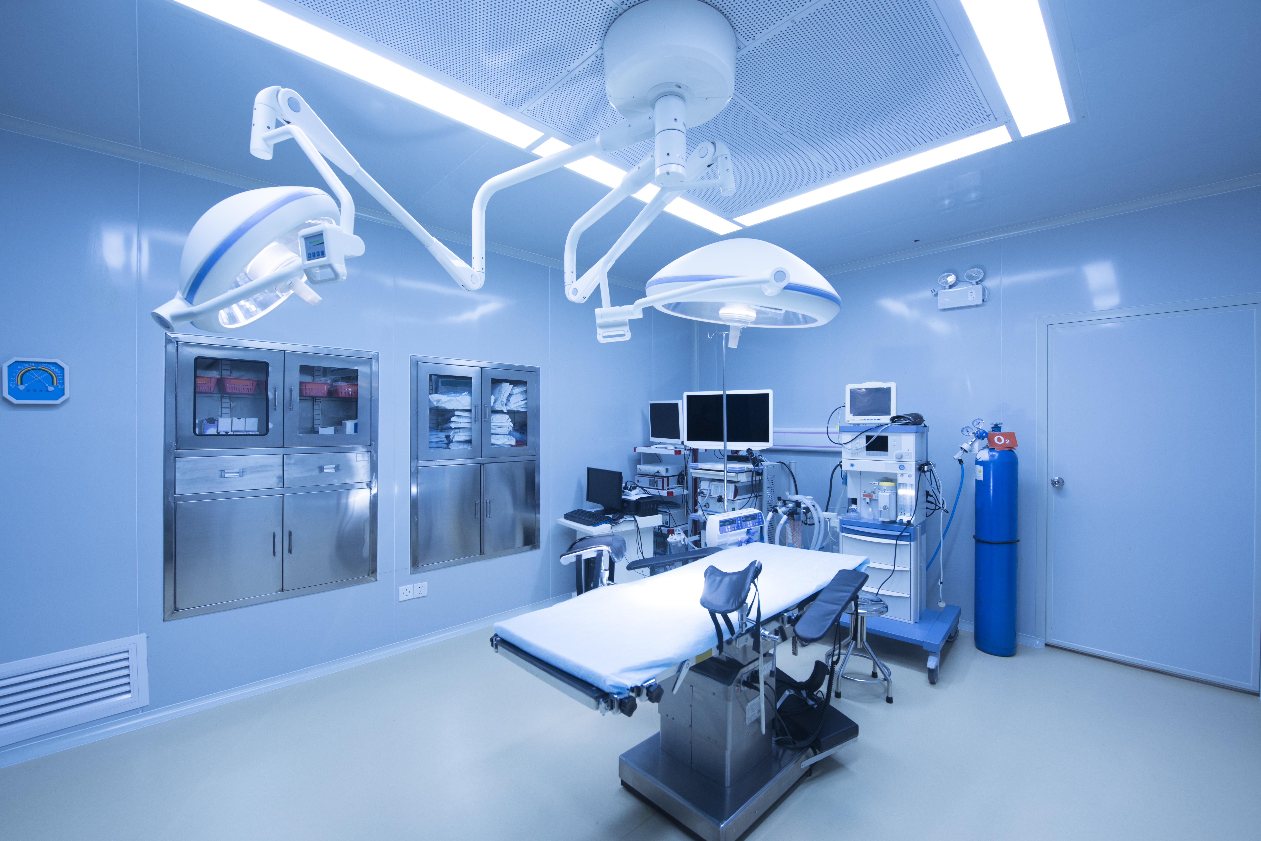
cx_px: 630
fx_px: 491
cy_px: 420
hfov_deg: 104.2
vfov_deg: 81.2
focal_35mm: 14
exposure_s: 1/8
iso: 200
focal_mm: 14
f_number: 8
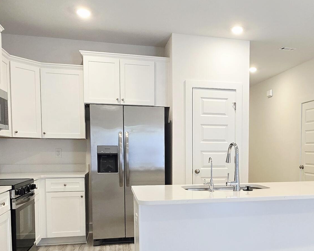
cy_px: 175
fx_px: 316
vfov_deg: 42.5
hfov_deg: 51.6
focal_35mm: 34
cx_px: 216
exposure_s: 1/60.2
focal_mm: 2.2
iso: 100
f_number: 2.2
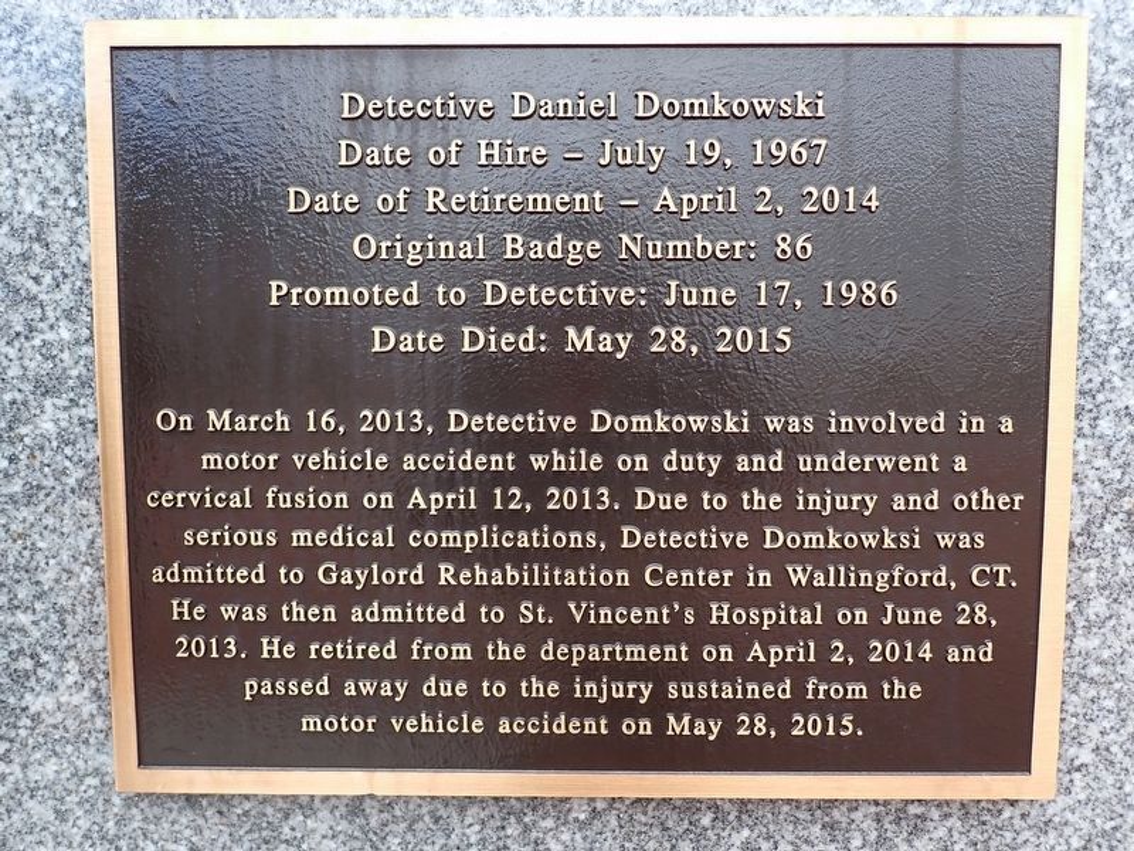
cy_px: 426
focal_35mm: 25
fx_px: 819
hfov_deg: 69.4
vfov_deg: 54.9
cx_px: 567
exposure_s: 1/200
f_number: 2.8
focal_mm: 4.5
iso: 100
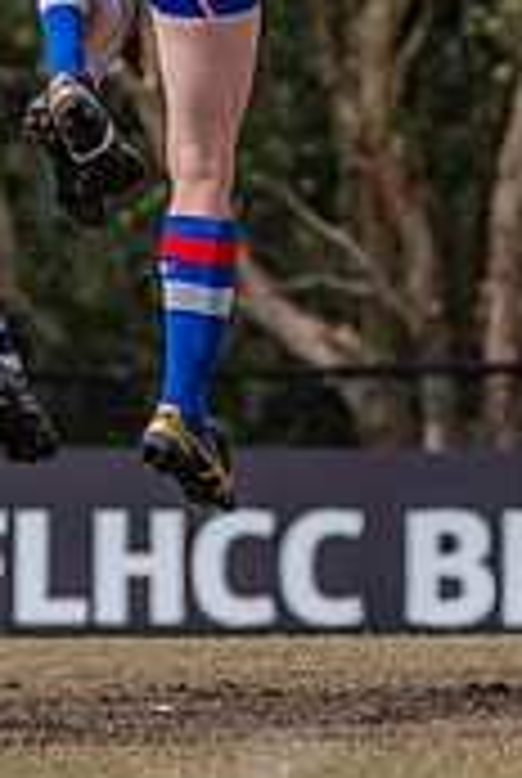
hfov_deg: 1.0
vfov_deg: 1.5
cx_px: 315
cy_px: -154
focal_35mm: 1356
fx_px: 29373
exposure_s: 1/1600
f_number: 6.3
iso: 800
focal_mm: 330
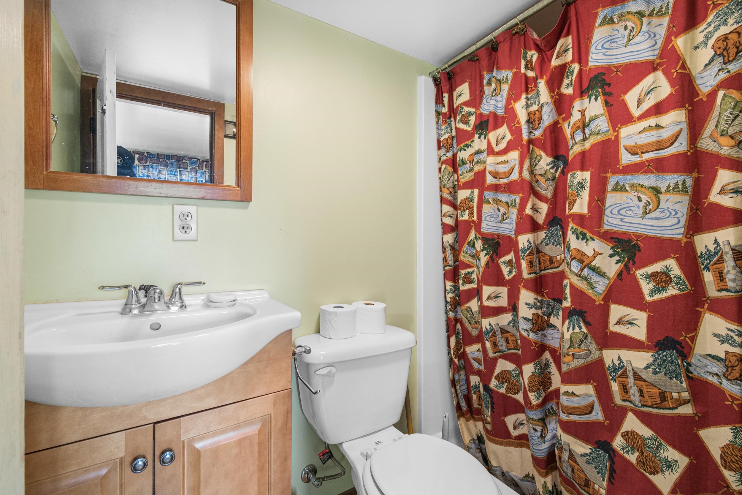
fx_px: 309
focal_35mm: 15
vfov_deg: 77.3
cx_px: 371
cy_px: 248
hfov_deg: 100.4
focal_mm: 10
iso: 800
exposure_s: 1/3
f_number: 8
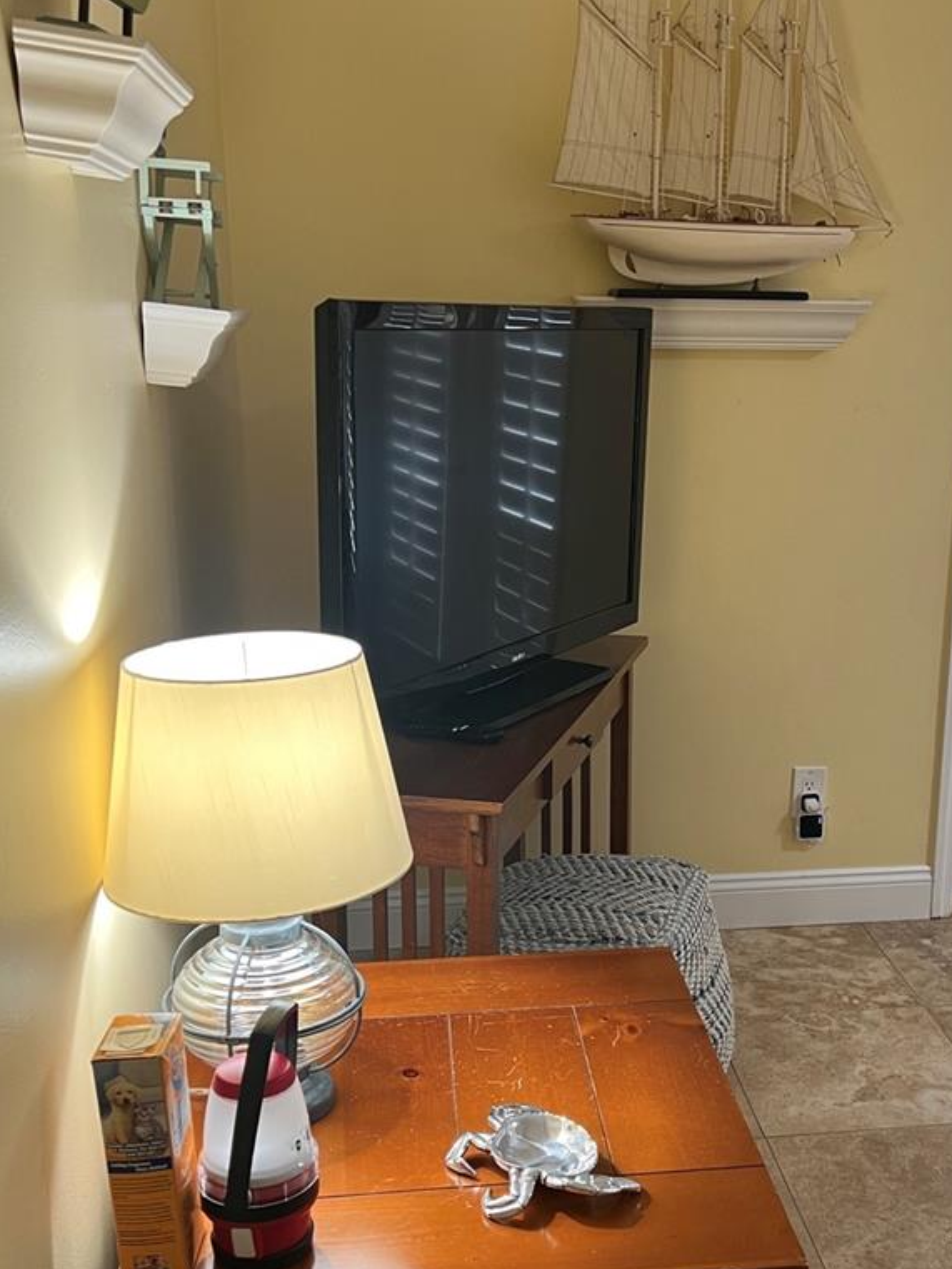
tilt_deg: -16.6
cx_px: 627
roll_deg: -0.7
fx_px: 1503
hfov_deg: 34.8
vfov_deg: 45.6
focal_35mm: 41
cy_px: 729
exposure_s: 1/60
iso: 100
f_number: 1.5
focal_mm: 5.7
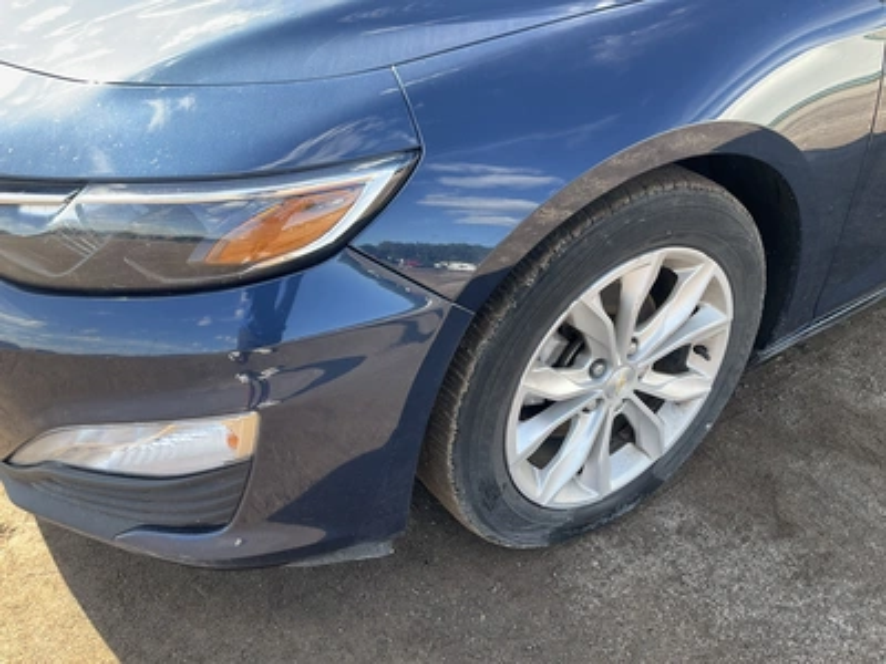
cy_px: 332
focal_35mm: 29
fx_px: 742
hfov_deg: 61.7
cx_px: 443
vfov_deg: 48.2
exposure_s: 1/164
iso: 20
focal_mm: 3
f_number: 1.8
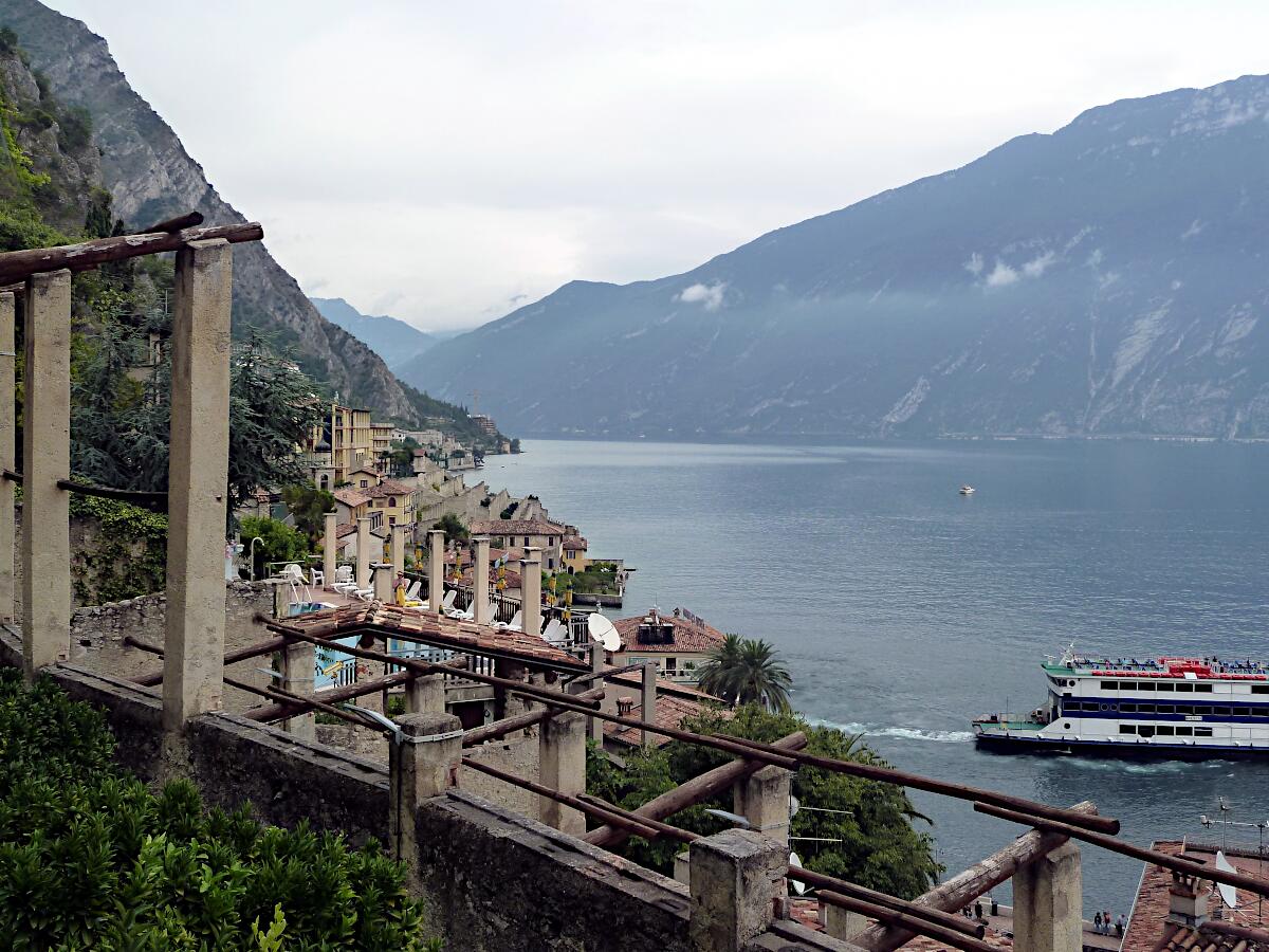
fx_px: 1356
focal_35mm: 37
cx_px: 634
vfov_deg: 38.7
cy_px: 476
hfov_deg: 50.1
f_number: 4
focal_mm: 6.1
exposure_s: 1/400
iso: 125
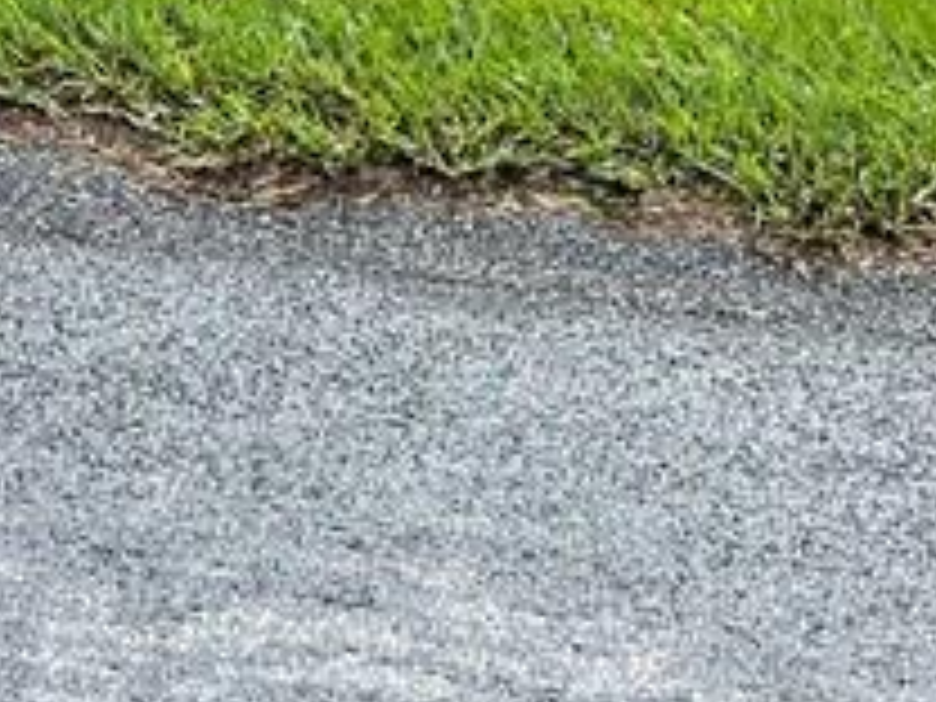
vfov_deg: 10.2
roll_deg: -0.9
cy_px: -932
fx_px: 3461
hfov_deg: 15.0
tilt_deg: -3.6
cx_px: -90
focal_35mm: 128
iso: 50
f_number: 1.5
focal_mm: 5.7
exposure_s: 1/2045
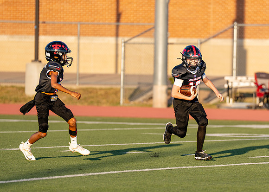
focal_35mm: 369
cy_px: 99
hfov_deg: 5.5
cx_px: 194
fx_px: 2817
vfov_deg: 3.9
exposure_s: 1/1000
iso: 100
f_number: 2.8
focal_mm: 200
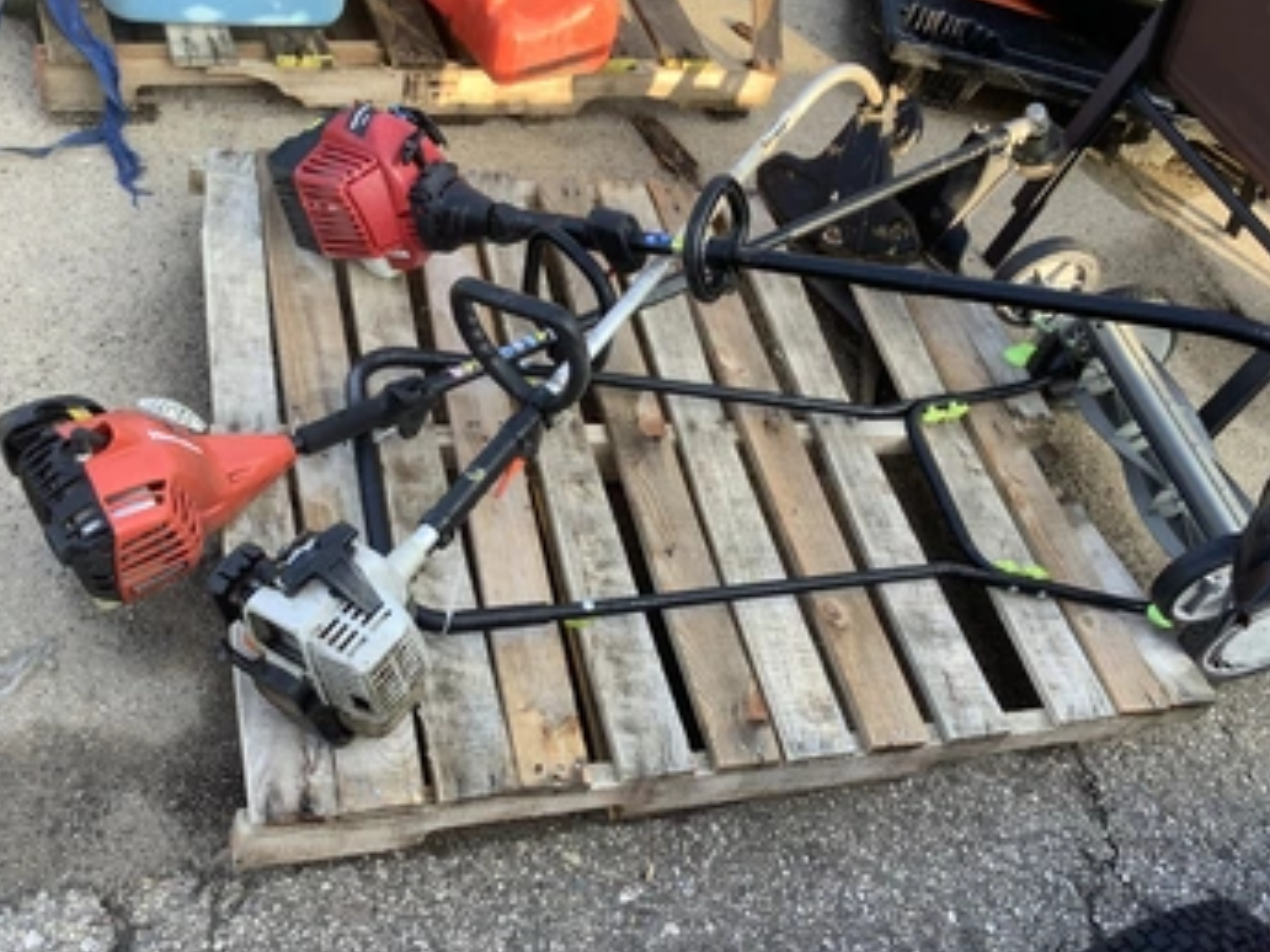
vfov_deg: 39.6
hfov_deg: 51.3
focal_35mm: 36
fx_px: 1321
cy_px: 509
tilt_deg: -49.0
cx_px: 690
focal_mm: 3.3
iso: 40
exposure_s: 1/120
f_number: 2.4
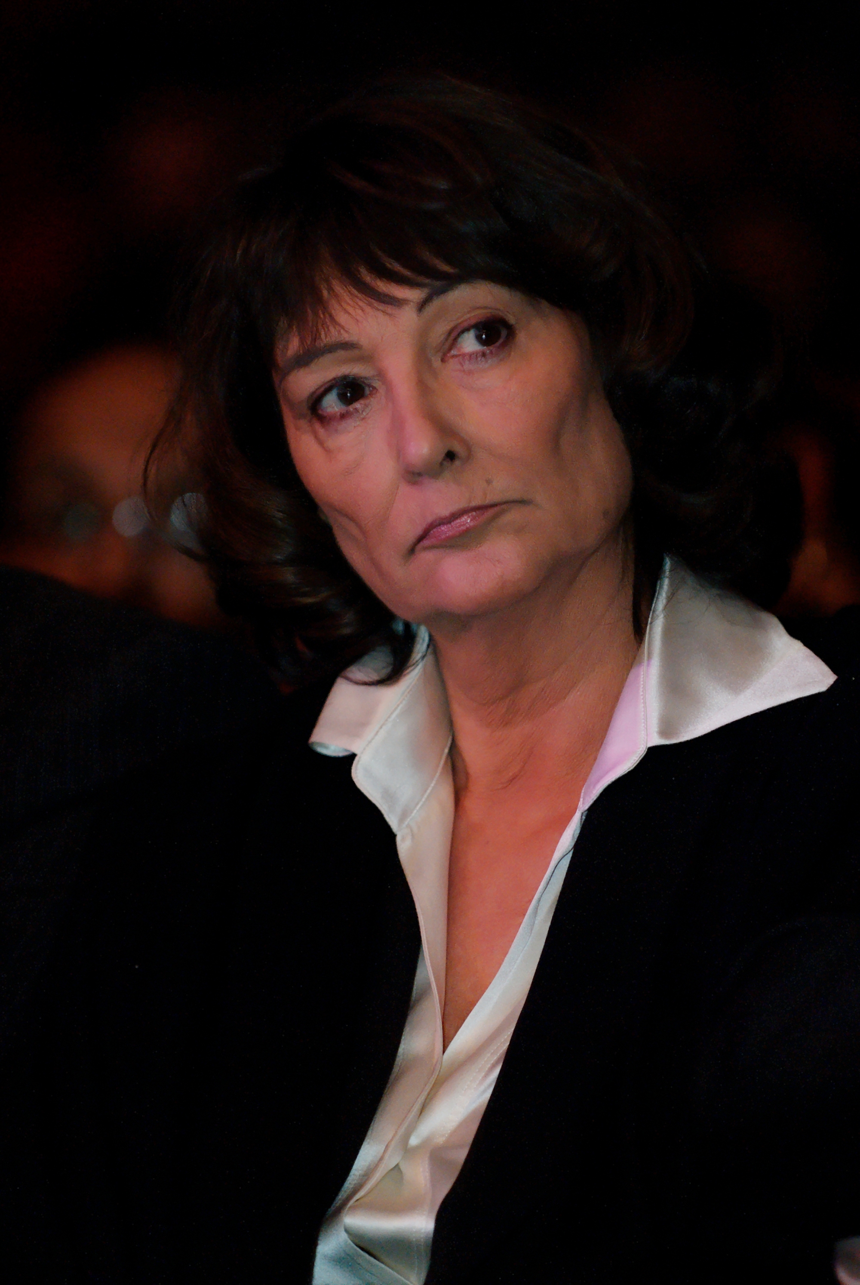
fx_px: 10183
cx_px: 430
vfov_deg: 7.2
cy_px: 642
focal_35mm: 285
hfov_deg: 4.8
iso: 640
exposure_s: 1/60
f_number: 2.8
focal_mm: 190
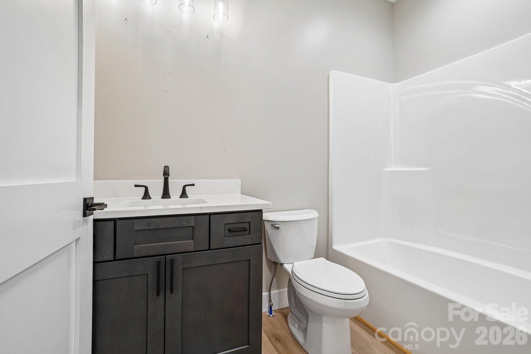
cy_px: 177
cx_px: 266
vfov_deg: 77.3
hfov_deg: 100.4
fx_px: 221
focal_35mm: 15
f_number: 8
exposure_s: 1/30
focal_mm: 10
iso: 400
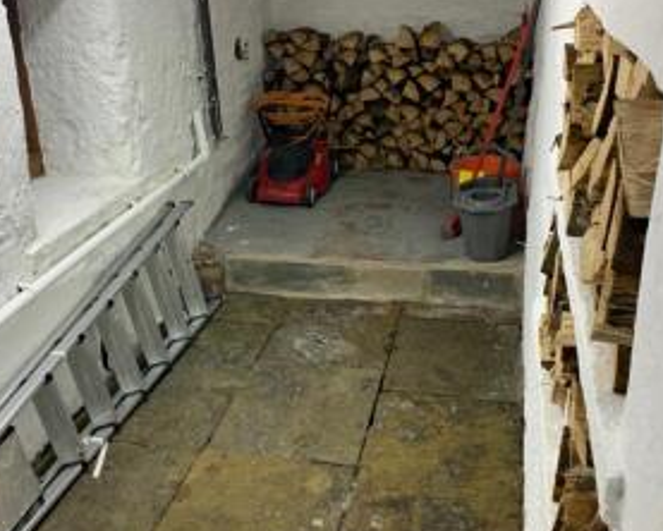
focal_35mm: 40
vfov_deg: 37.4
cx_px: 278
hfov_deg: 45.6
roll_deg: +1.0
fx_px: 785
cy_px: 279
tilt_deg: -22.8
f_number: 1.8
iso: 125
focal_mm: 4.25
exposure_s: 1/50
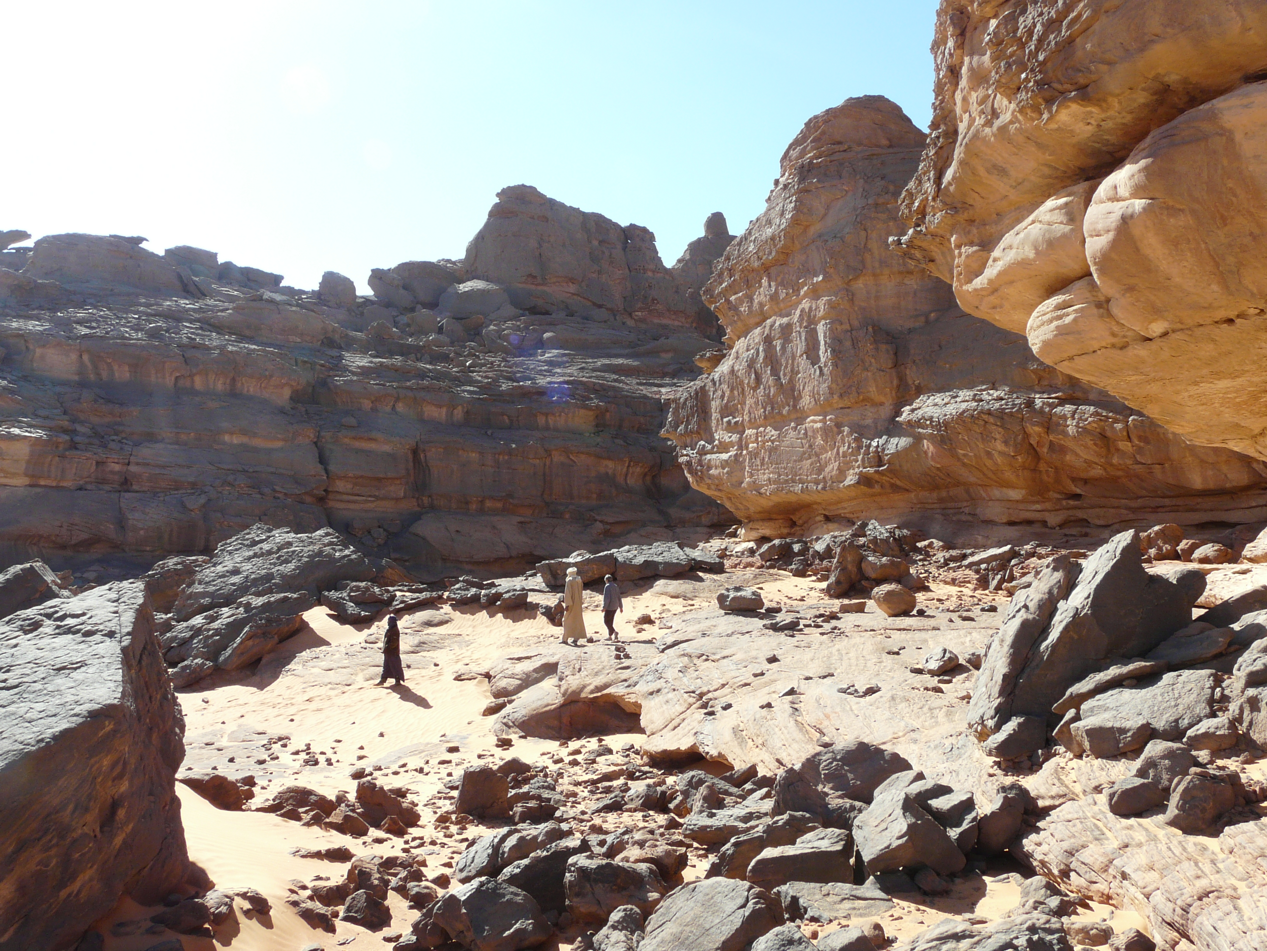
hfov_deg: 63.4
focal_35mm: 28
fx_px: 1025
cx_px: 634
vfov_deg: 49.7
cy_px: 476
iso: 100
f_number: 5
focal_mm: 4.6
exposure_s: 1/200
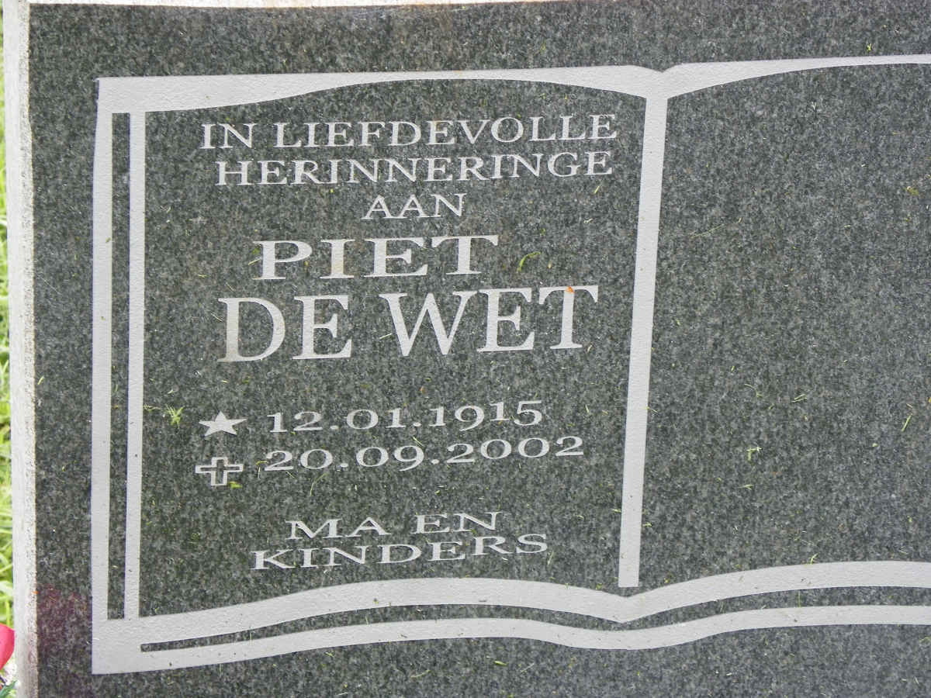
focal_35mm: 137
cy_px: 349
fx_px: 3685
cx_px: 466
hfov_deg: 14.4
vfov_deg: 10.8
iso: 64
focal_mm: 24.3
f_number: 4.5
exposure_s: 1/50
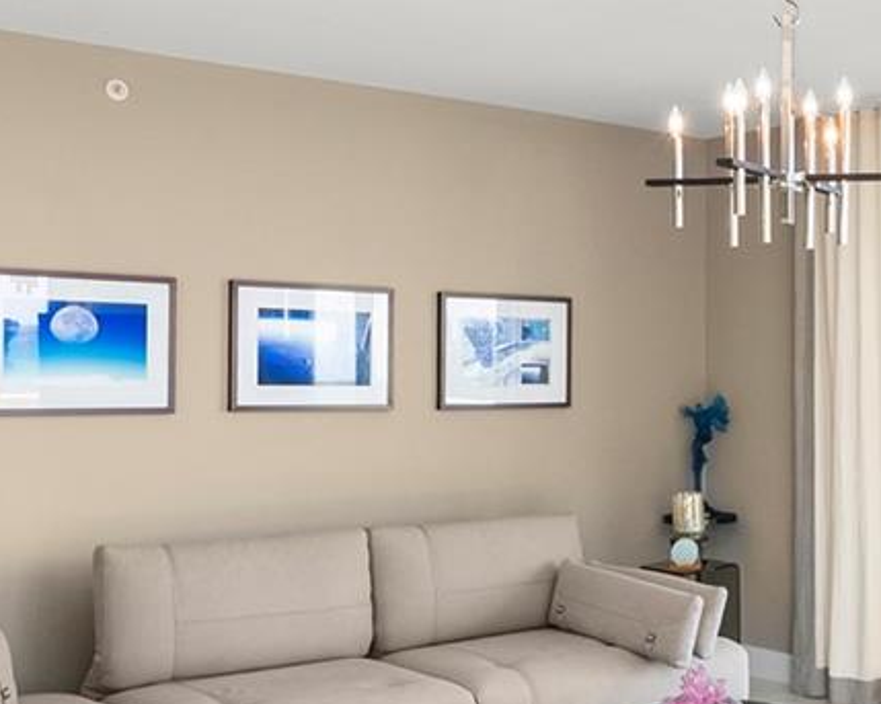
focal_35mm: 49
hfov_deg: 34.6
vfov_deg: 30.2
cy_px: 550
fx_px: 1277
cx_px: 881
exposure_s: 1/80
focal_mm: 14
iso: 400
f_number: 8
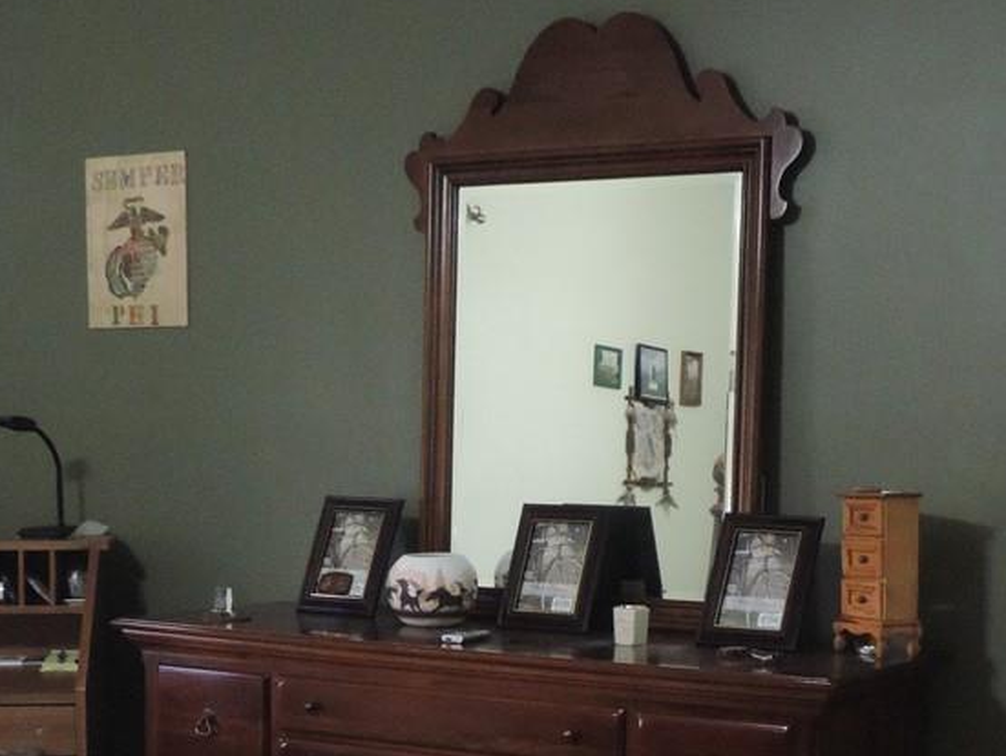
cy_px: 672
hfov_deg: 29.8
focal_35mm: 65
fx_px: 1890
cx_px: 568
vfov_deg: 22.1
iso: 1600
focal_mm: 6.2
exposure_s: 1/50
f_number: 3.3
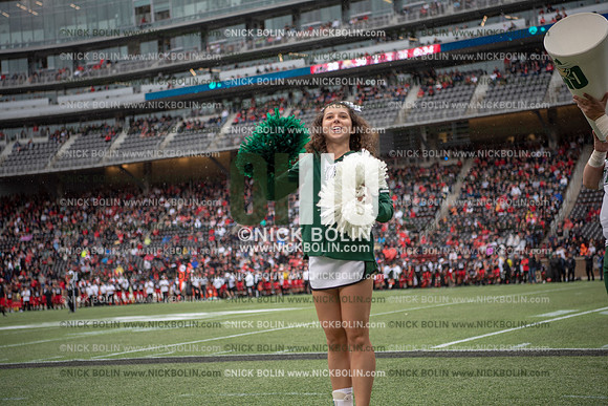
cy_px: 203
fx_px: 1047
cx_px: 304
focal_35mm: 62
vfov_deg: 21.9
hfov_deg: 32.4
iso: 250
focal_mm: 62
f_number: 2.8
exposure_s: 1/1000
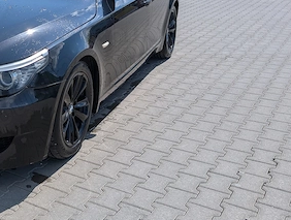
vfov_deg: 28.6
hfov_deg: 33.5
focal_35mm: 51
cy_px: 89
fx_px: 430
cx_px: -13
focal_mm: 6.9
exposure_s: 1/1527
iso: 20
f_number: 1.68
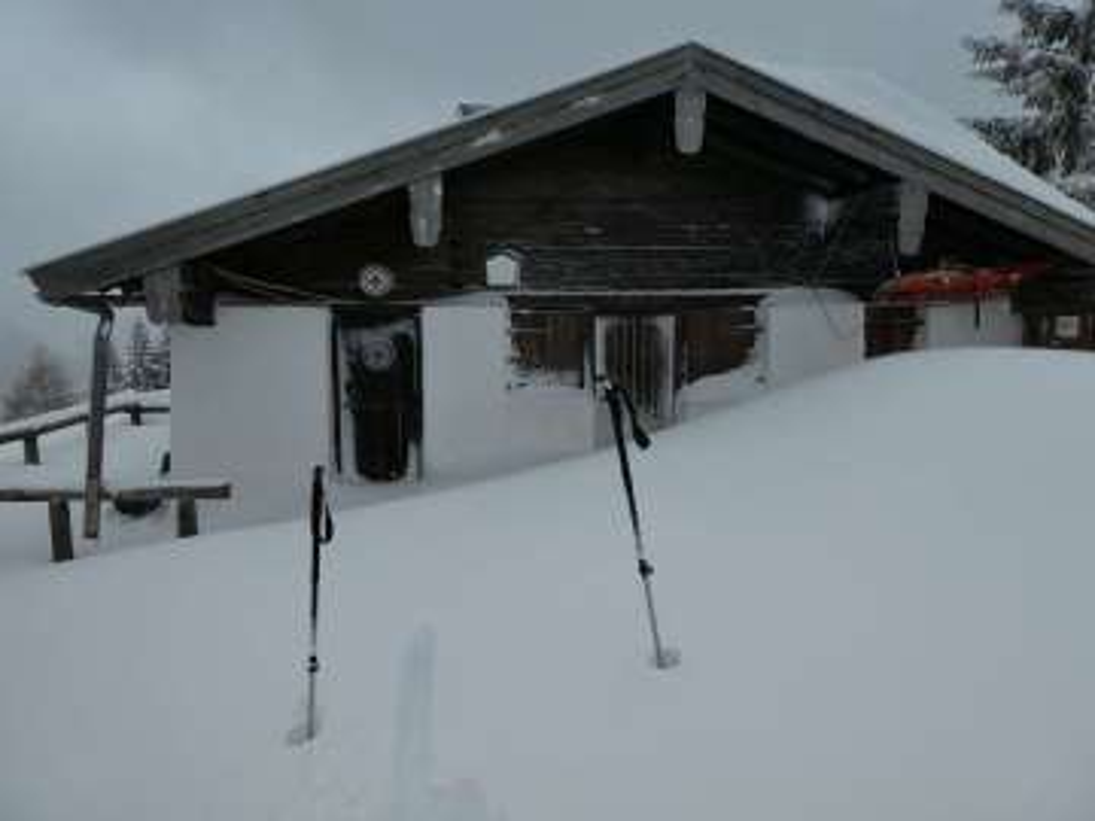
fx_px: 759
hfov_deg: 71.6
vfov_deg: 56.8
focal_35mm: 24
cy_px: 410
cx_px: 548
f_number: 3.3
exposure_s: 1/500
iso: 80
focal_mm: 4.3
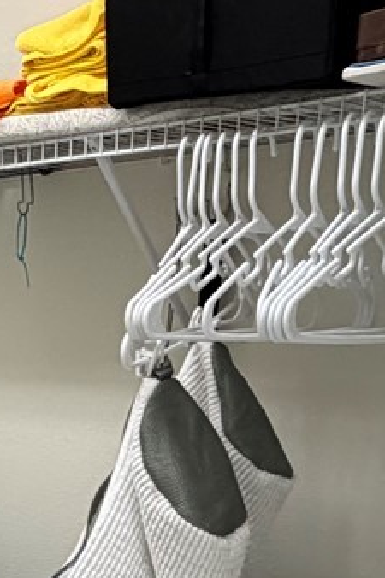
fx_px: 1108
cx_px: -77
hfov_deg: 18.7
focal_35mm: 69
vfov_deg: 26.5
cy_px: 665
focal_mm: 2.22
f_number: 2.2
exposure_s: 1/120
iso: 200
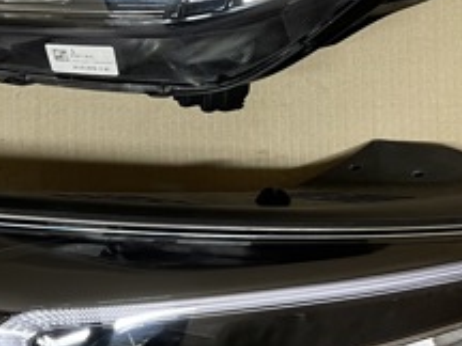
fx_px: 1028
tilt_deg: -88.7
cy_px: 84
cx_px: 145
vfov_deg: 19.0
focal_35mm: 77
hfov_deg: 25.2
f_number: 1.6
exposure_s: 1/50
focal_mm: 5.1
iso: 100
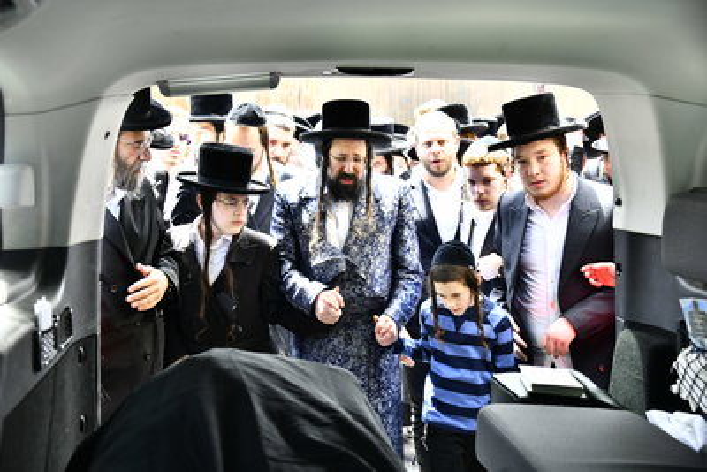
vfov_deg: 24.2
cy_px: 236
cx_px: 354
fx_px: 1100
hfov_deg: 35.6
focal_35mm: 56
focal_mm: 56
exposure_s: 1/200
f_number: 4.5
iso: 1250
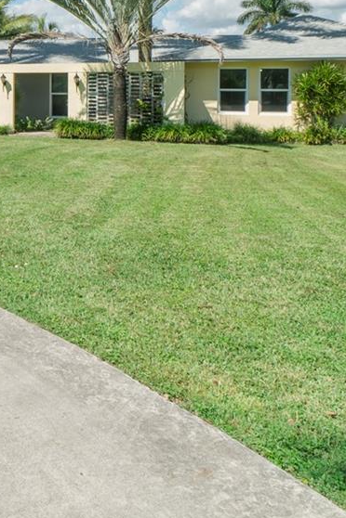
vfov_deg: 42.9
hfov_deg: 26.6
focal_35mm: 43
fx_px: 620
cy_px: 89
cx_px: -100
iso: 100
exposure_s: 1/200
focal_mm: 10
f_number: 11
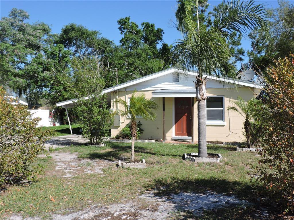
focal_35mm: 33
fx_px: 280
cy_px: 110
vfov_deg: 42.9
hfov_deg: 55.4
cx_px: 147
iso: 100
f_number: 3.2
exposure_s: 1/1000
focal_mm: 5.9
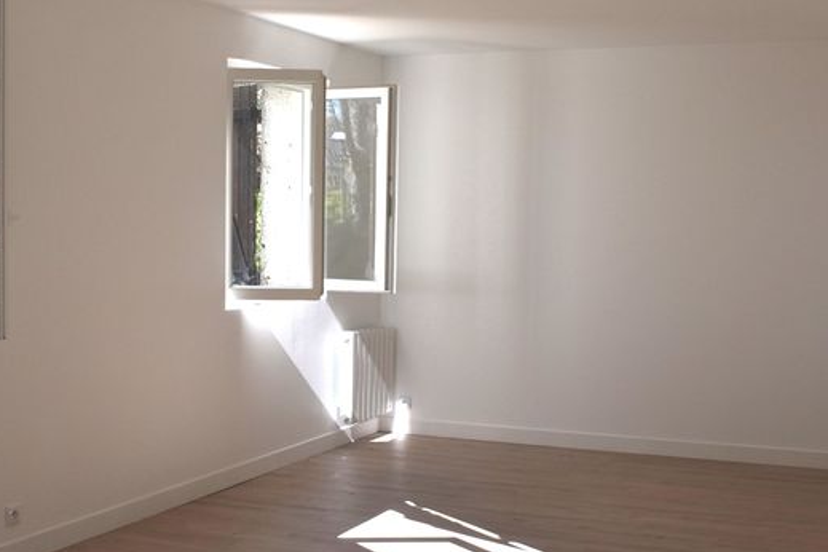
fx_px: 1196
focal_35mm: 52
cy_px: 274
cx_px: 354
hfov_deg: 38.1
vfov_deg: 26.0
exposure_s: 1/250
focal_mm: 18
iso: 200
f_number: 7.1
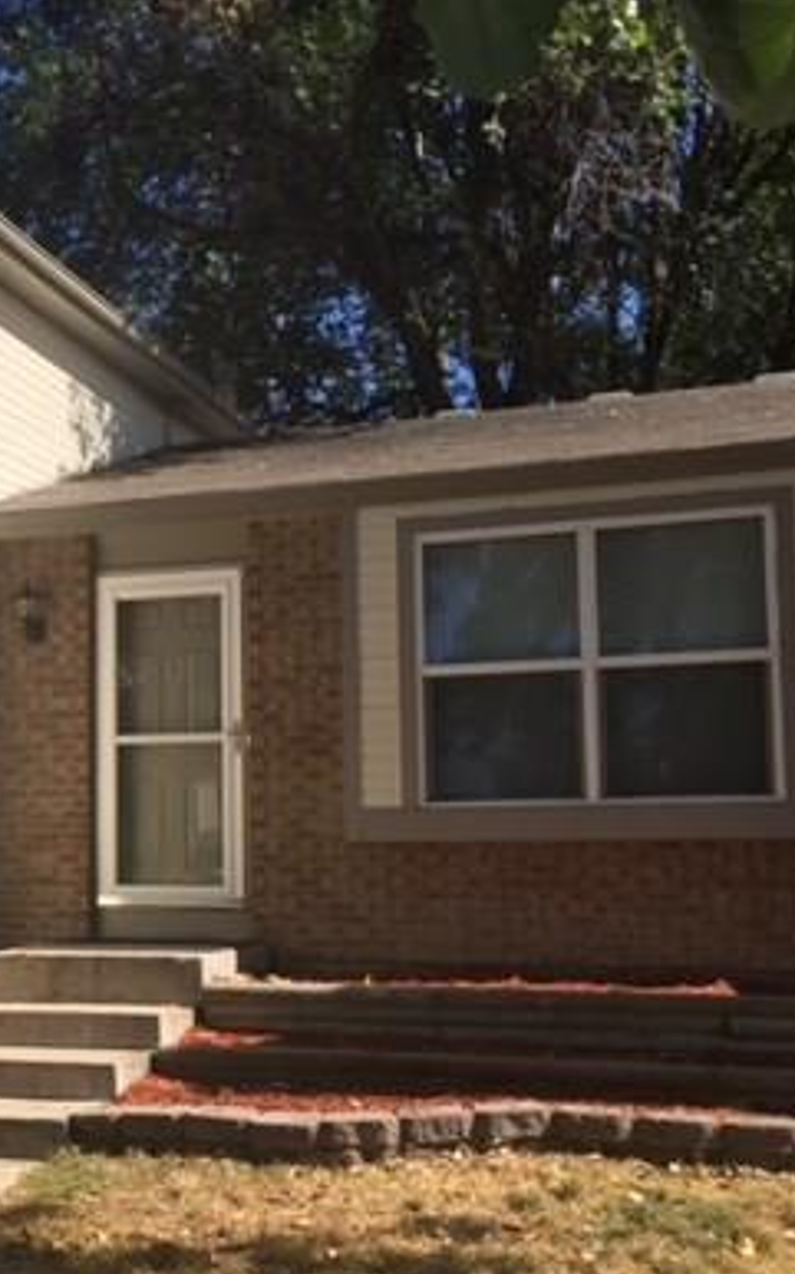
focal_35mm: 51
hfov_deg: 24.0
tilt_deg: +6.0
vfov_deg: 39.5
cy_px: 736
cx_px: -26
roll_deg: -0.3
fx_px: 1769
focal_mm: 4.15
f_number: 2.2
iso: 32
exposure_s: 1/1319
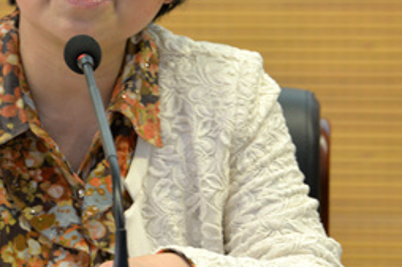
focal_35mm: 425
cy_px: 32
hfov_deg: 4.9
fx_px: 4743
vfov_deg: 3.2
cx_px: 82
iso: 1250
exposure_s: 1/30
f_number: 5.6
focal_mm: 180
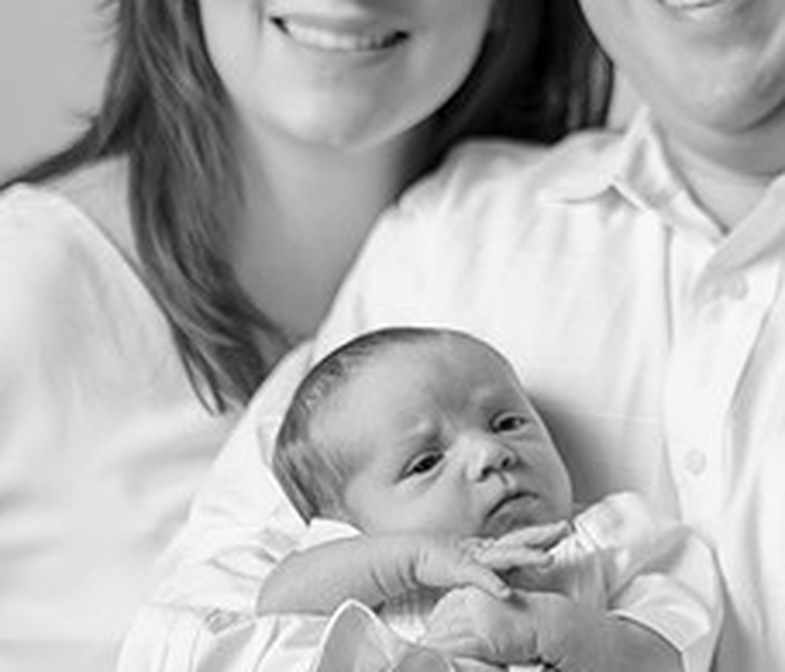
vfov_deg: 5.6
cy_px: 250
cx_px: 548
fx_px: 6804
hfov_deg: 6.6
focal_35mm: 285
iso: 80
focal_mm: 105
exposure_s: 1/200
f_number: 2.8
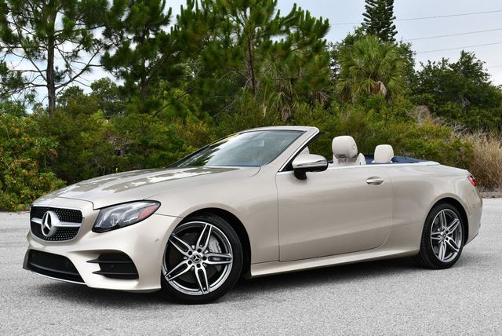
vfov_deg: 28.1
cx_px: 251
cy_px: 168
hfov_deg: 41.1
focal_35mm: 48
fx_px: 670
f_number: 8
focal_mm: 24
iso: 140
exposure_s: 1/250
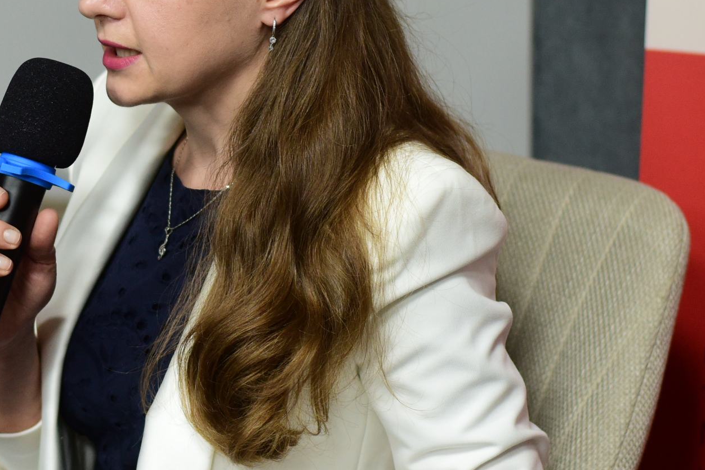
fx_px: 2879
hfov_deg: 13.9
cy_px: 153
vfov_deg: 9.3
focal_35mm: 147
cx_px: 175
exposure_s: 1/160
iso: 1000
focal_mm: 50
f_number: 2.2
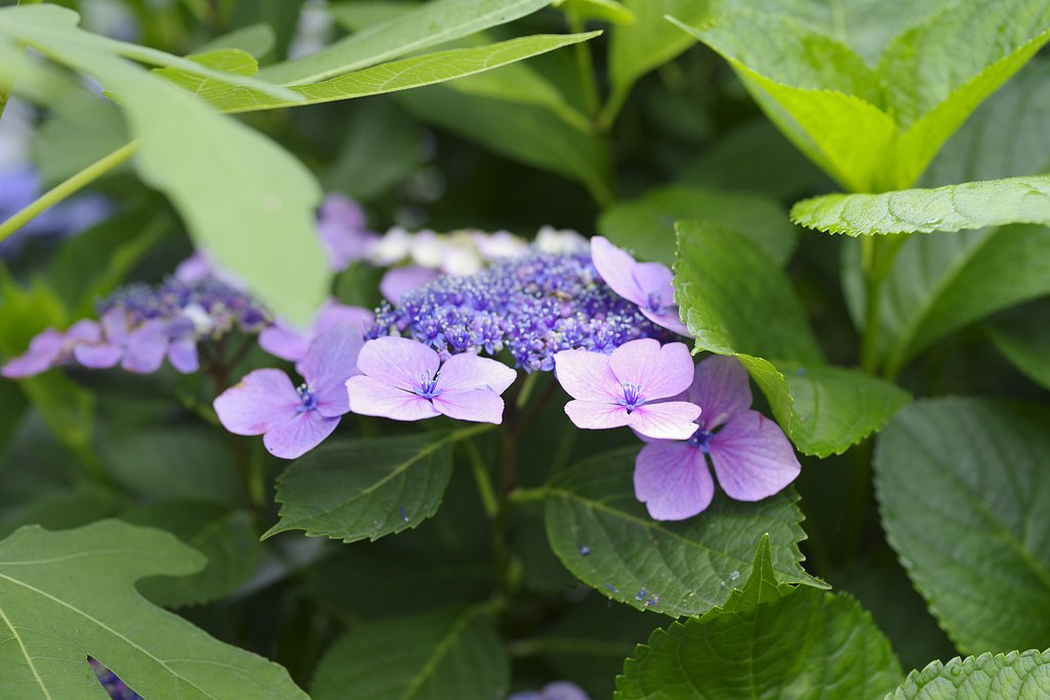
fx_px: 1458
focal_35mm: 50
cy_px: 350
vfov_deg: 27.0
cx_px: 525
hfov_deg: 39.6
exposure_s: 1/125
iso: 400
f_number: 3.2
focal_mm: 50
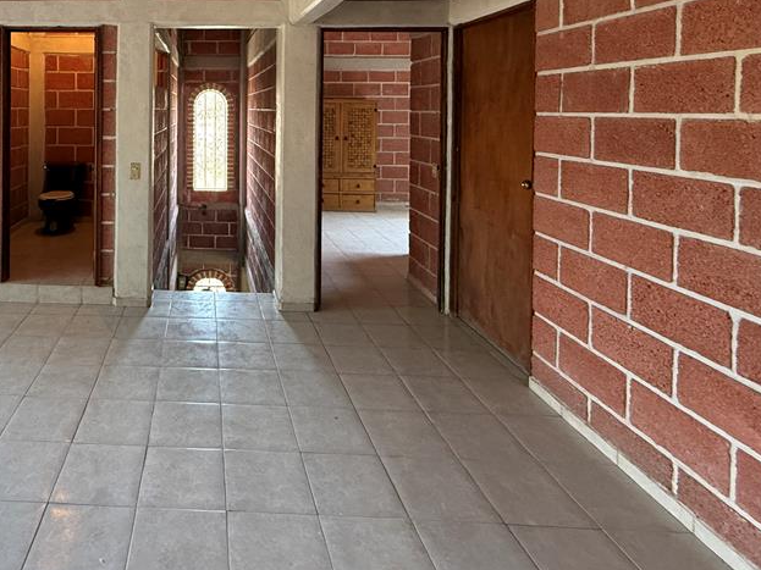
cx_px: 187
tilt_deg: +0.0
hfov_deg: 68.9
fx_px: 506
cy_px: 112
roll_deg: -0.7
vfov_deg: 54.7
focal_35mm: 23
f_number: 2.2
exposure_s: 1/67
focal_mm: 2.22
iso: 400
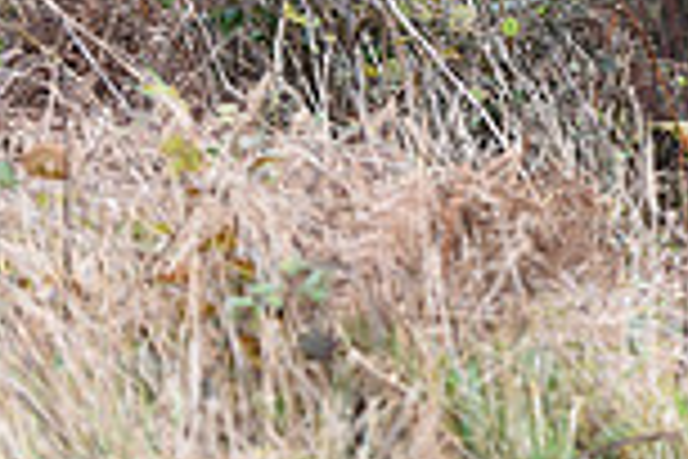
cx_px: 1264
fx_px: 8122
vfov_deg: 3.2
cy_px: 22
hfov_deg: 4.8
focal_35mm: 425
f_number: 3.5
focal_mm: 112
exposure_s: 1/1000
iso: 1250
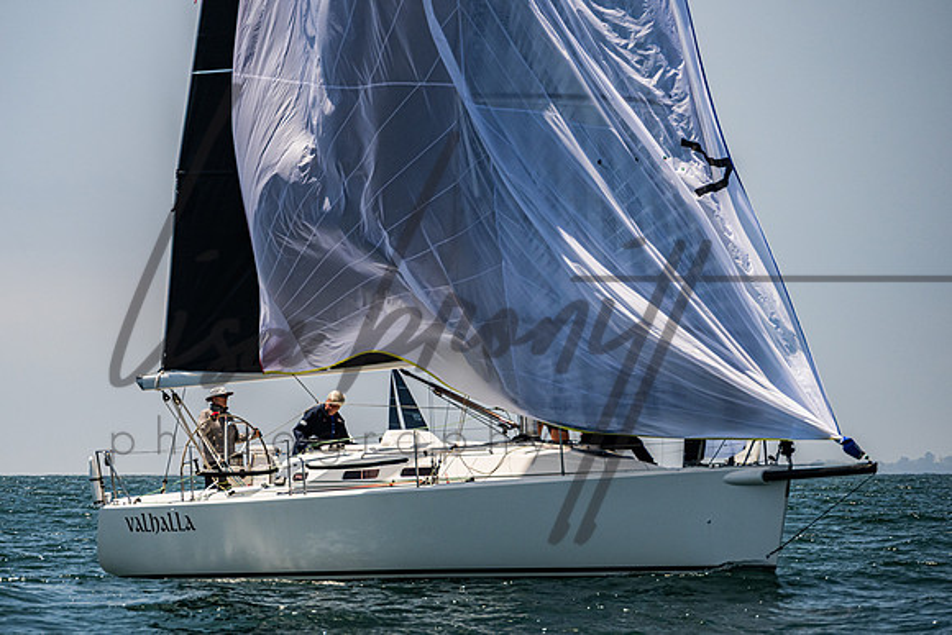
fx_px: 8967
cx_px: 382
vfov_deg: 4.1
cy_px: 296
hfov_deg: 6.1
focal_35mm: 339
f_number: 8
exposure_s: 1/3200
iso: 500
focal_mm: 260
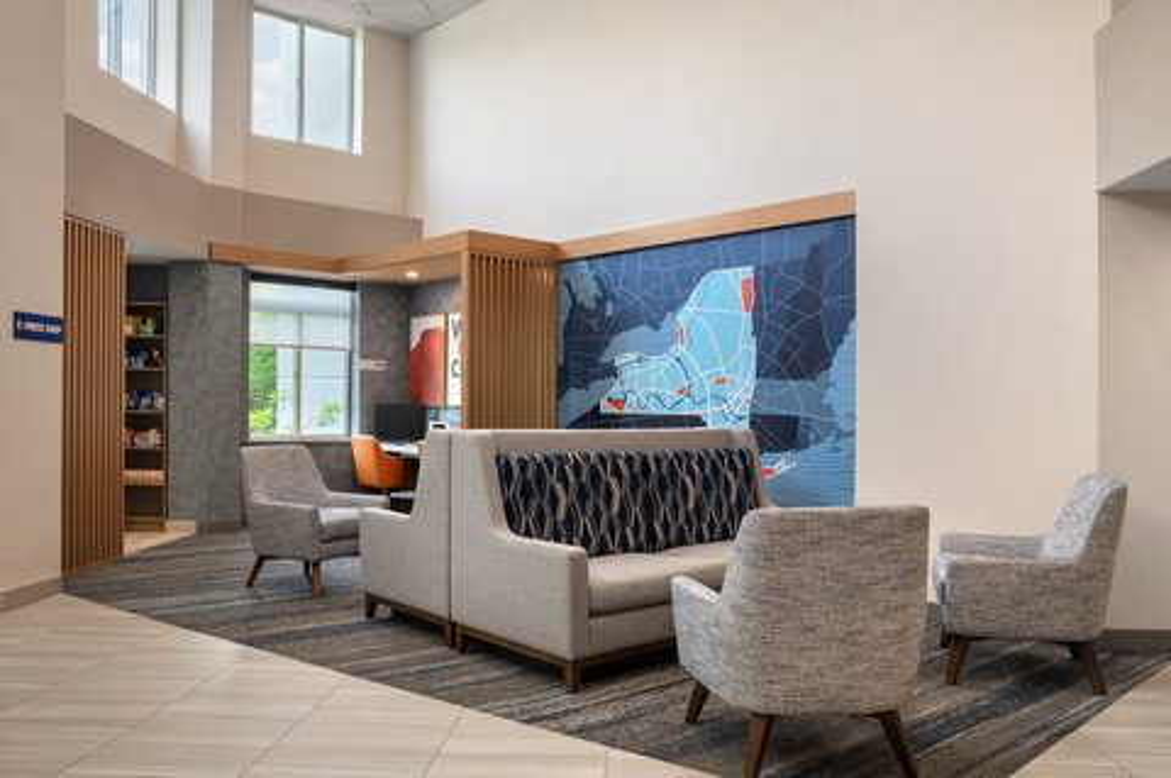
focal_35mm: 30
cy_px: 389
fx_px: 975
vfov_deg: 43.5
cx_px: 586
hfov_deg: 62.0
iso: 100
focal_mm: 30
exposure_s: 1/80
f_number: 9
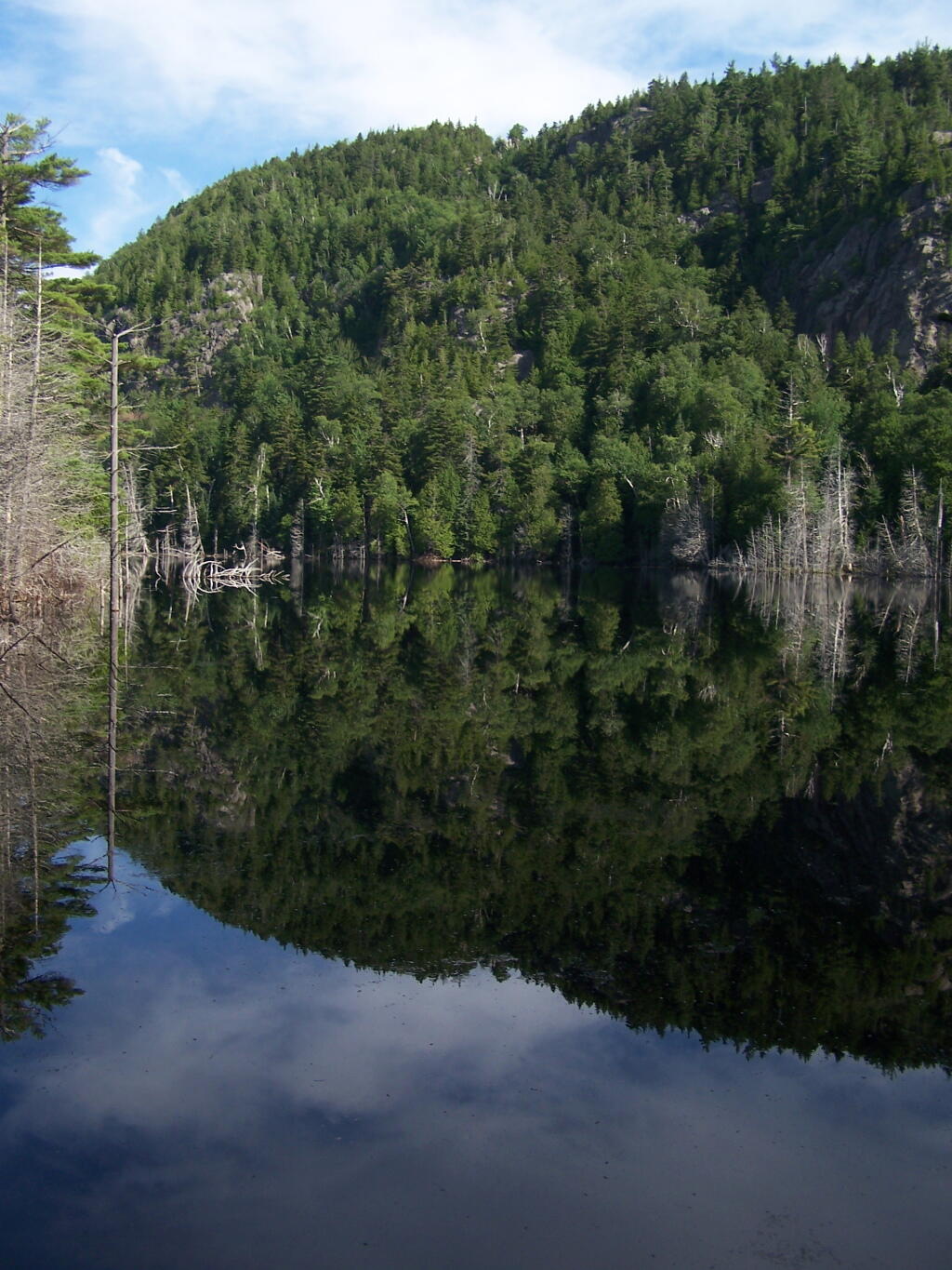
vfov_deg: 49.0
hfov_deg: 37.7
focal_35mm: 38
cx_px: 476
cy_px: 635
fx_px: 1393
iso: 80
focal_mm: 6.3
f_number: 2.8
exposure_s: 1/800
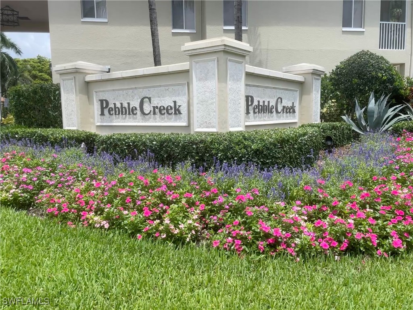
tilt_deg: -6.9
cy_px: 155
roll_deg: +1.5
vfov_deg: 53.1
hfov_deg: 67.3
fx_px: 310
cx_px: 206
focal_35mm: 26
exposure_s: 1/2212
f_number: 1.6
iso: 32
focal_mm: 4.2
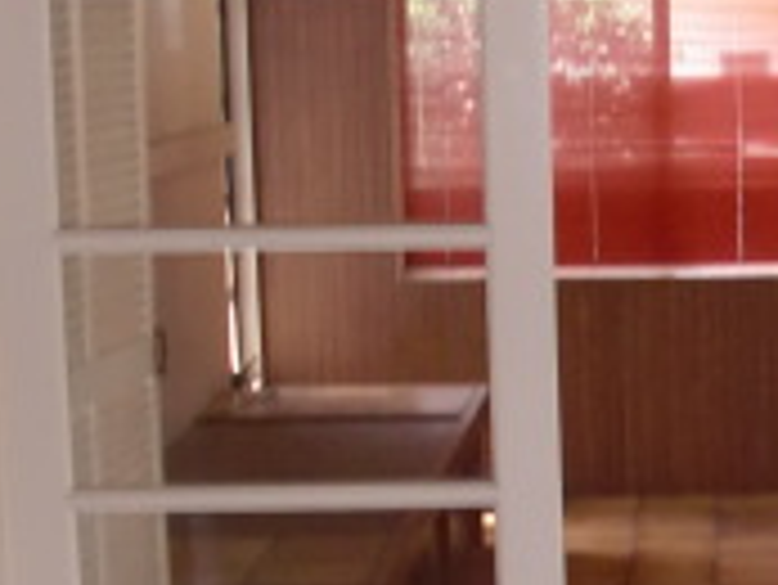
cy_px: 482
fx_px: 2991
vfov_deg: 11.1
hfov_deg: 14.1
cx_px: 1070
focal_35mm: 133
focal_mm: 6.3
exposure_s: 1/60
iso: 250
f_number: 2.8
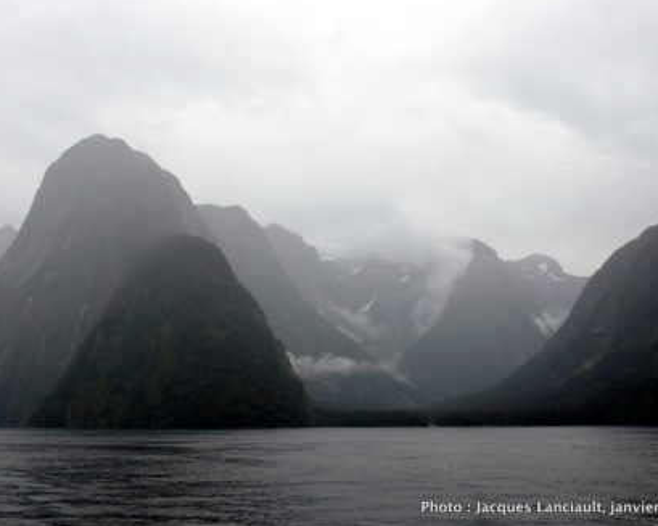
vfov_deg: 32.4
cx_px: 319
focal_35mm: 47
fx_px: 907
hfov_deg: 39.9
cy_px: 261
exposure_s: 1/250
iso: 500
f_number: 8
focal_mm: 27
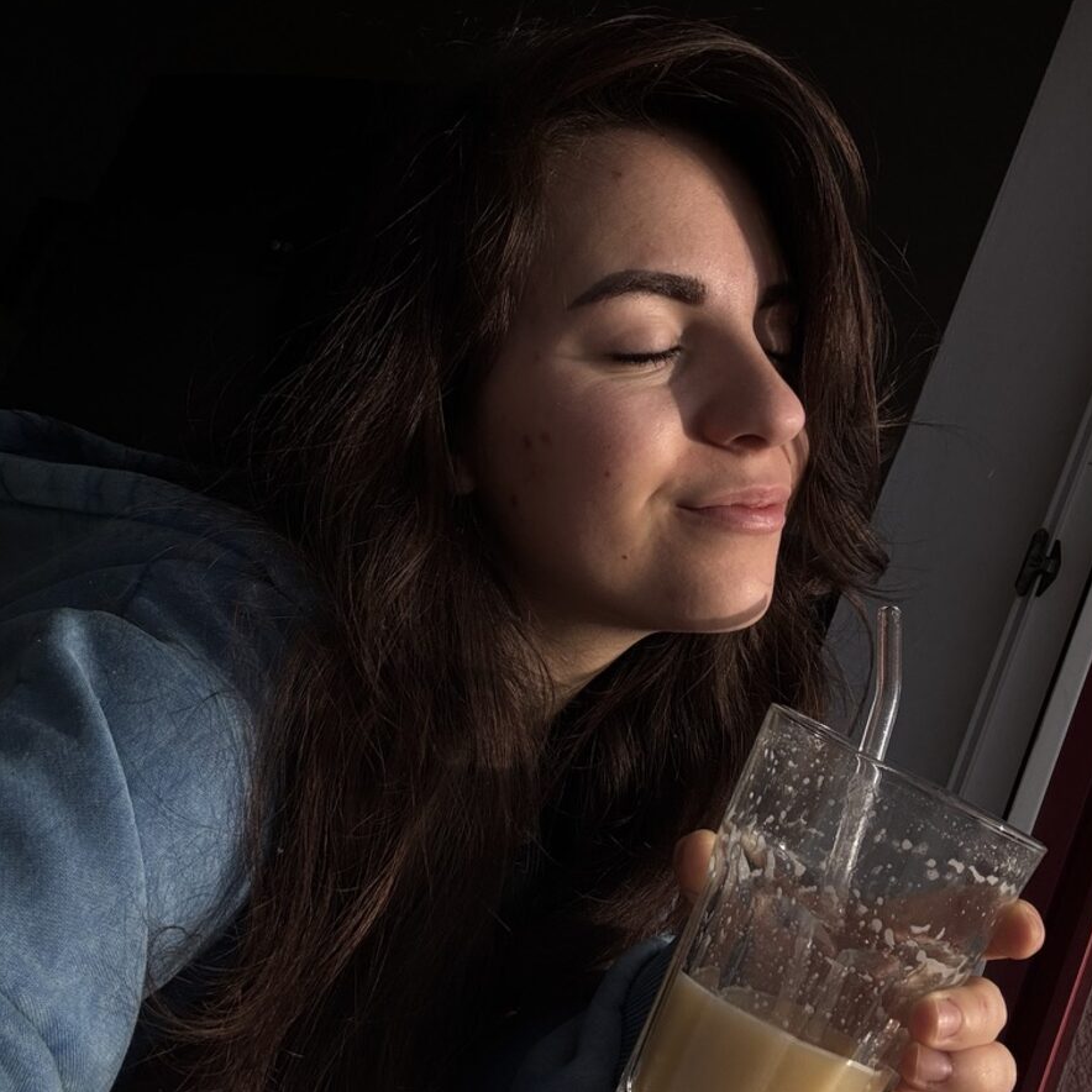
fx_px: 1285
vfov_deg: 46.0
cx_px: 555
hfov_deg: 46.0
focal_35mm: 36
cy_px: 531
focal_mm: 2.69
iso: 25
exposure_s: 1/2445
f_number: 1.9
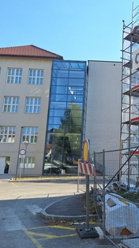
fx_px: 236
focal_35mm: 36
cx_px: 122
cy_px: 116
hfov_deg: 31.5
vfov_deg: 55.3
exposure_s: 1/1610
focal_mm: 5.54
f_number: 1.8
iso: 40
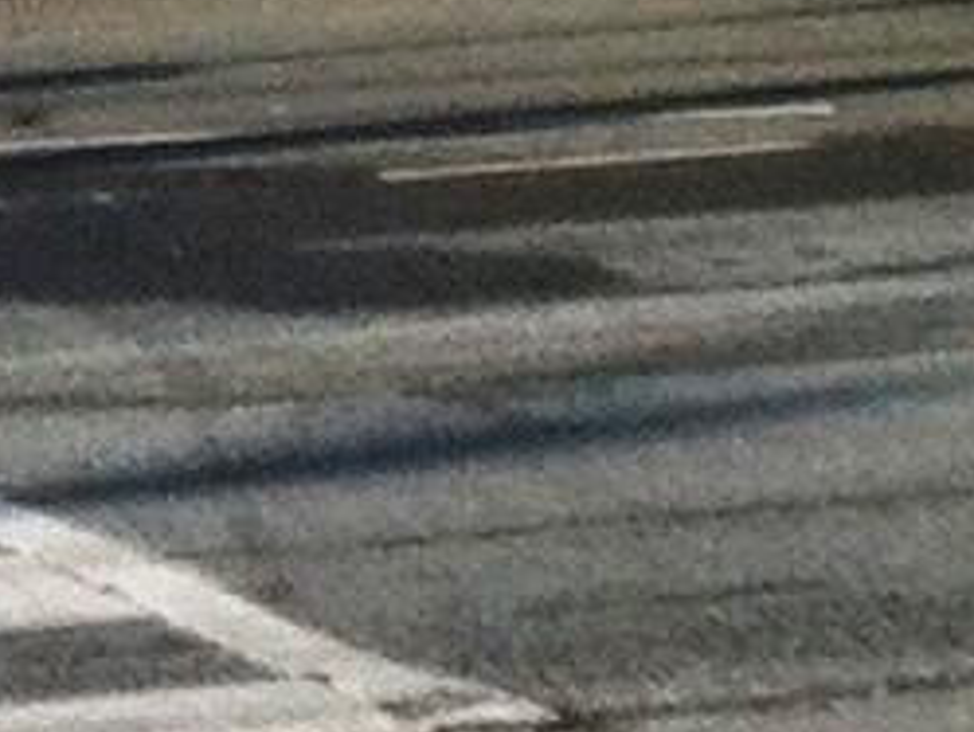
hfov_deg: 12.5
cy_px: -689
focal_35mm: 144
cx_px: 1764
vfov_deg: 9.7
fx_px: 4054
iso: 80
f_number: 2.8
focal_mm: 3.85
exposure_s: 1/1508
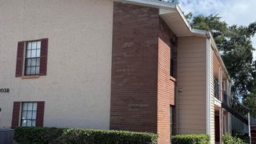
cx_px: 109
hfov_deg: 50.3
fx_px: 272
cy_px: 83
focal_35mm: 40
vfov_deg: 29.7
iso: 100
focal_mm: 6.76
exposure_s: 1/3759
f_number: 1.78
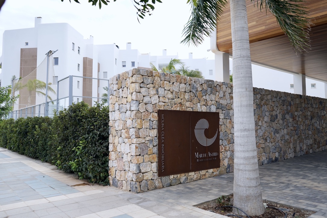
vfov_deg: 46.4
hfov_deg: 65.5
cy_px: 109
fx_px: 254
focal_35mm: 28
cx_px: 164
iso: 100
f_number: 5.6
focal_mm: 28
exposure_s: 1/320
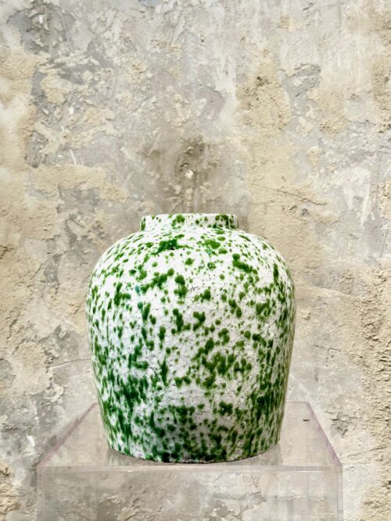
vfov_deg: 39.7
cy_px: 260
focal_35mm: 48
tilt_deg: -0.3
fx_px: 723
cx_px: 196
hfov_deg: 30.3
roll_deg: +0.2
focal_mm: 6.86
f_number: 1.78
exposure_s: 1/196
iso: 50
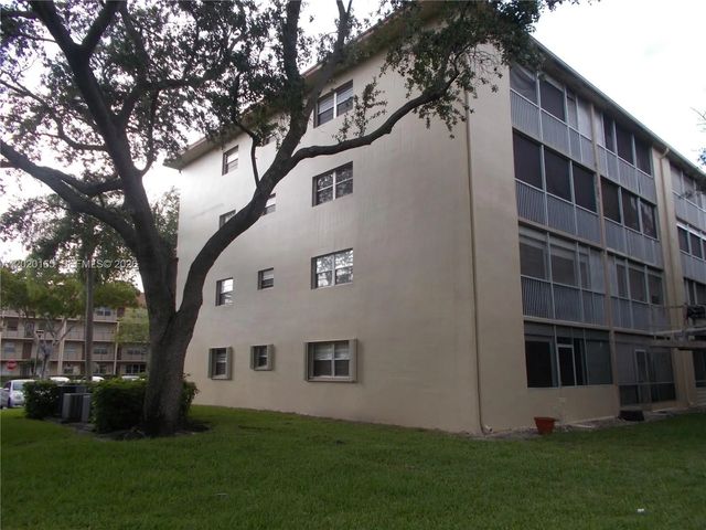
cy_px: 265
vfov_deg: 53.1
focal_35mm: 26
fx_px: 530
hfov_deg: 67.3
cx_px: 353
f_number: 3.2
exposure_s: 1/250
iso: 80
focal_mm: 4.6
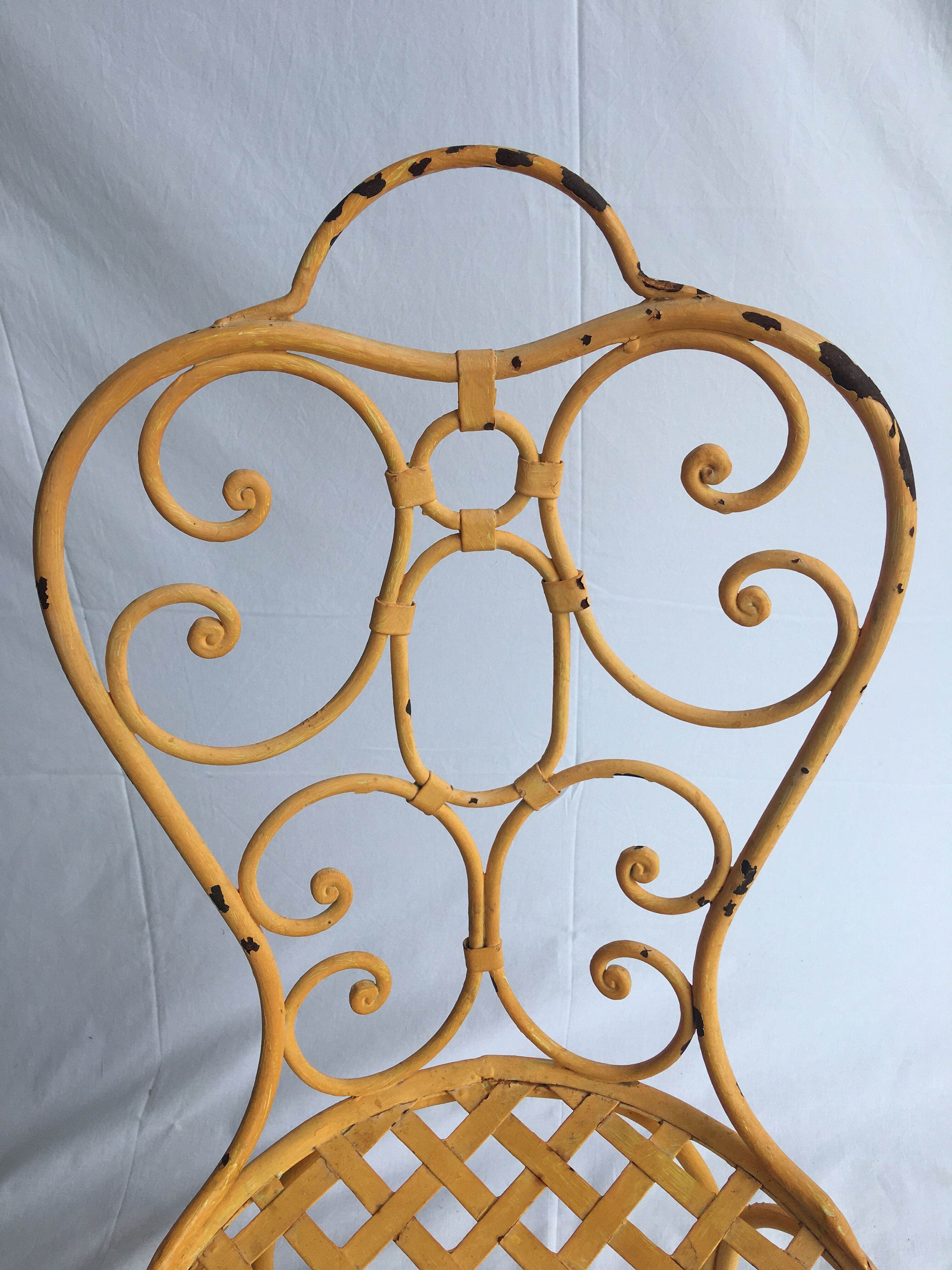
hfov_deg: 48.2
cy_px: 635
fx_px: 1063
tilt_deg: -33.7
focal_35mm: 29
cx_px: 476
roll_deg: +5.8
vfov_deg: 61.7
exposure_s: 1/305
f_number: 2.2
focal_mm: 4.15
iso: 25
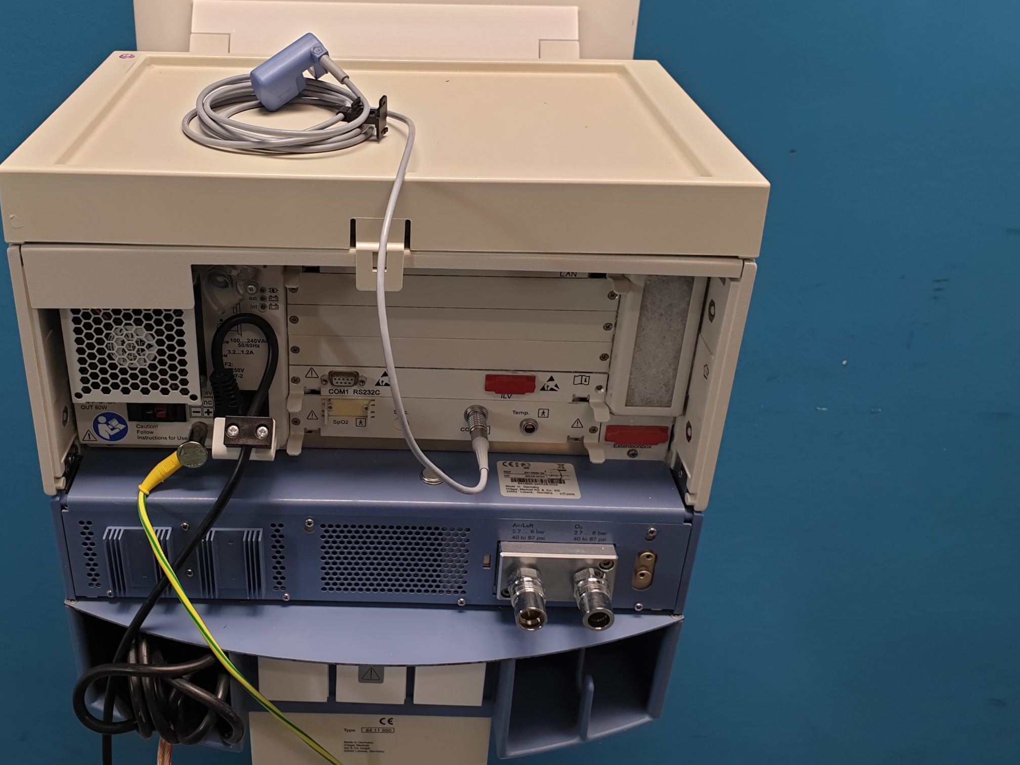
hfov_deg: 54.7
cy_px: 326
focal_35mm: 33
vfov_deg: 42.8
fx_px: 972
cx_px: 380
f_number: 2.4
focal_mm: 4.3
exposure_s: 1/50
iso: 64
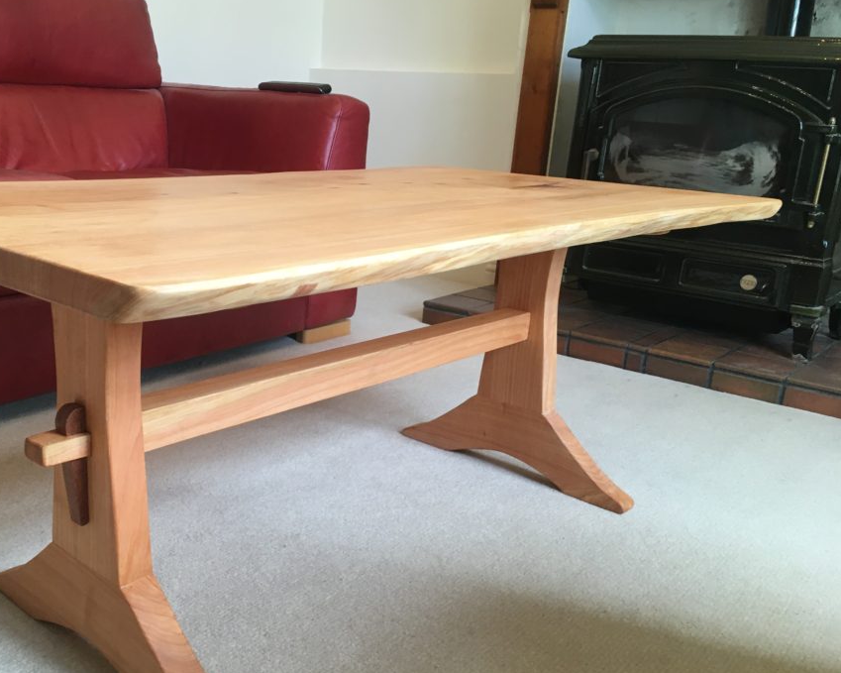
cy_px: 373
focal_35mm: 36
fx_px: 896
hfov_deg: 49.8
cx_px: 315
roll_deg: -0.8
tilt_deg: -16.3
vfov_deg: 41.1
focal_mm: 4.15
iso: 50
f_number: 2.2
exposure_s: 1/33
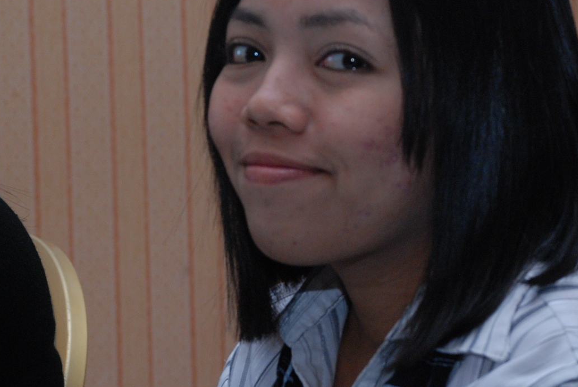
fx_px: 2797
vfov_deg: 7.9
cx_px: 380
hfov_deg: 11.8
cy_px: 149
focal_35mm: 174
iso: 800
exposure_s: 1/50
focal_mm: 62
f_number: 8
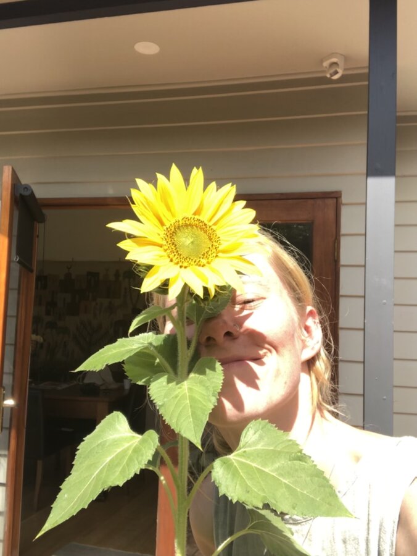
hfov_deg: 44.2
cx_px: 208
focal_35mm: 32
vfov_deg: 56.8
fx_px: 513
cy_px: 278
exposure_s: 1/414
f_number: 2.2
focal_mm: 2.87
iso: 20
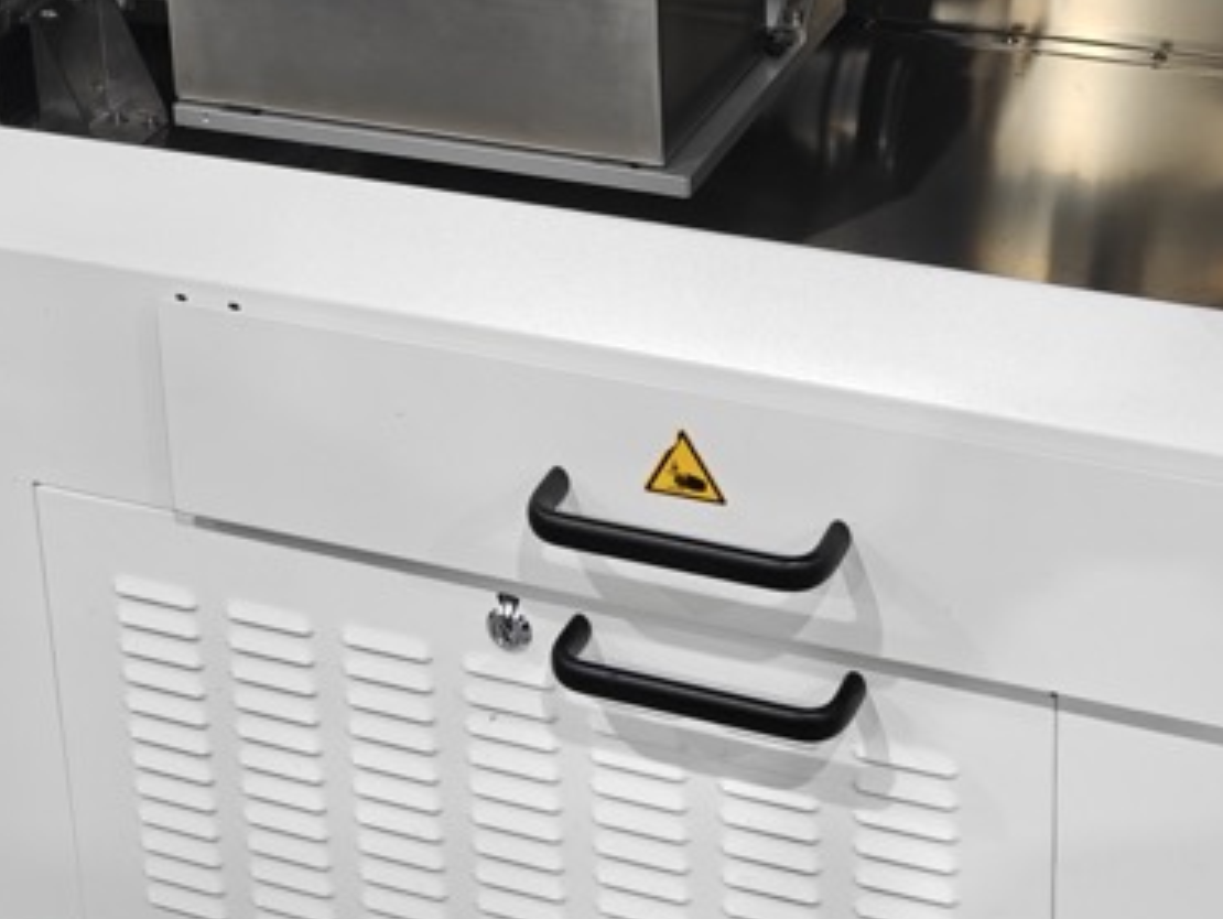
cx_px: 459
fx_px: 2934
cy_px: -137
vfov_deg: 17.1
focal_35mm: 83
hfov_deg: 23.5
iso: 1000
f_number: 1.7
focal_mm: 6.06
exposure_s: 1/100
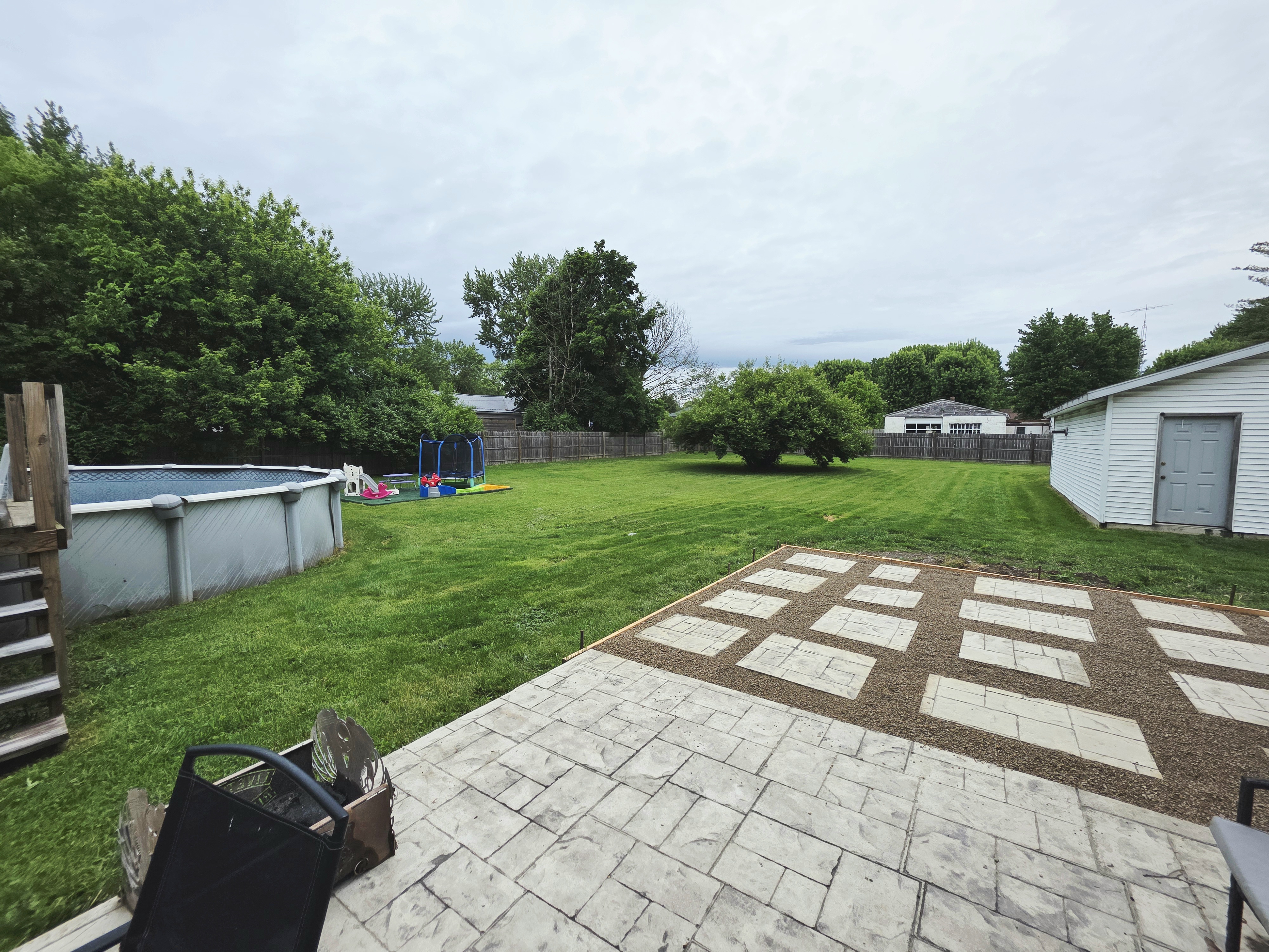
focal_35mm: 13
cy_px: 476
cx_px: 634
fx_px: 477
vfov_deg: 89.9
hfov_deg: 106.2
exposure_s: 1/476
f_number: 1.9
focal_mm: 2.2
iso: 40
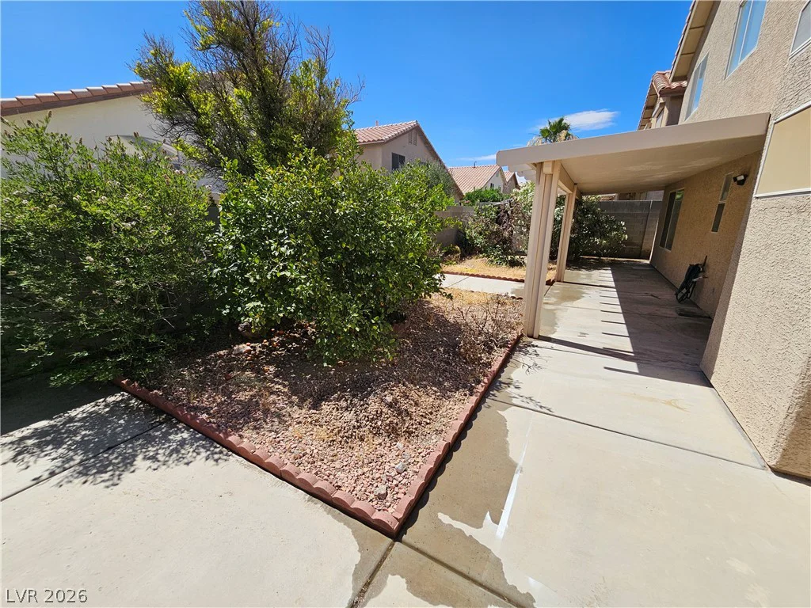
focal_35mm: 13
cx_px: 406
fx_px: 305
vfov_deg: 89.9
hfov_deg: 106.2
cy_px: 304
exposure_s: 1/2730
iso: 50
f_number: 2.2
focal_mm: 2.2
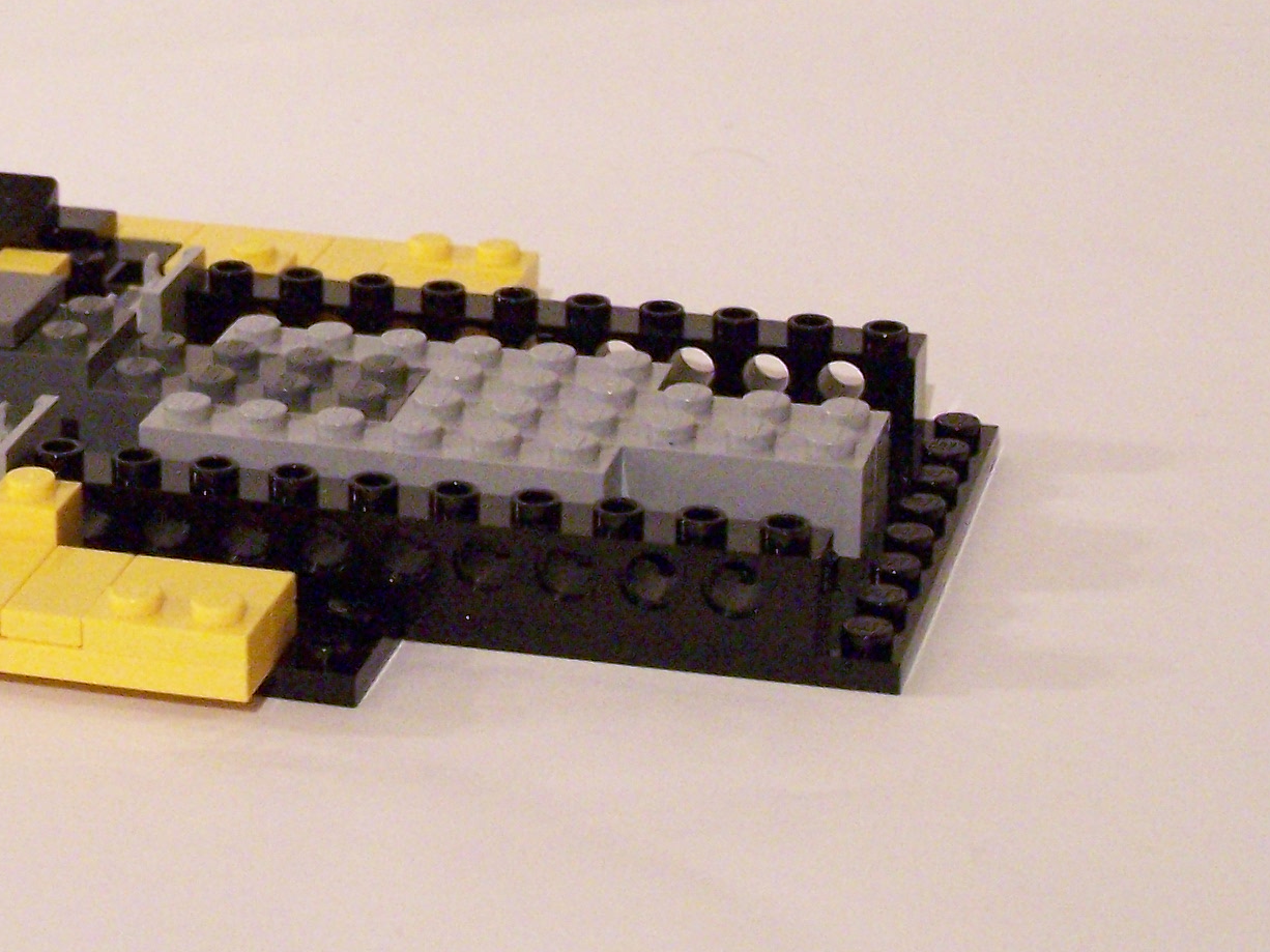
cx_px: 166
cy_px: 121
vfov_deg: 11.9
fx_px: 4548
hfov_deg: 15.7
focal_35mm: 124
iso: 400
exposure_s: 1/8
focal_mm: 9.8
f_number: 3.1
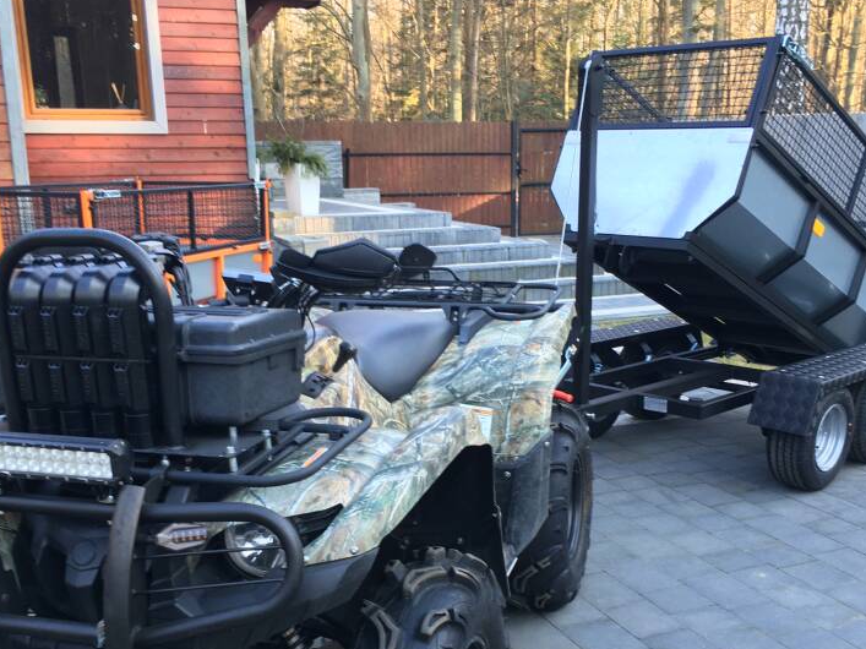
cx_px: 447
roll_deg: +1.4
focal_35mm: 41
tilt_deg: -15.8
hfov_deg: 45.8
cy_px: 431
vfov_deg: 34.8
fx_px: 1026
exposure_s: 1/50
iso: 32
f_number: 2.2
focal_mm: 4.15
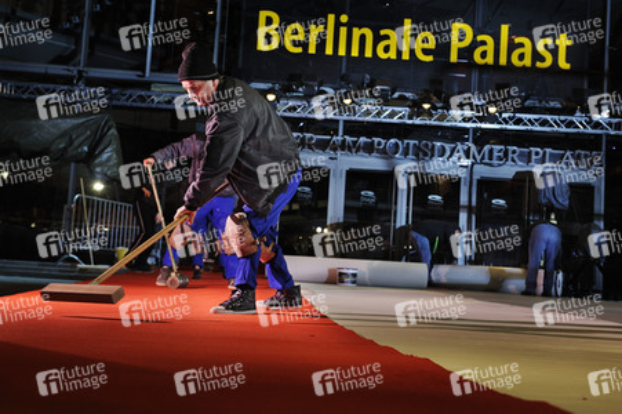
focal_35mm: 48
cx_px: 311
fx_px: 829
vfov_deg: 28.0
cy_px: 207
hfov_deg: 41.1
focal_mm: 48
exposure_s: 1/160
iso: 400
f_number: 4.5
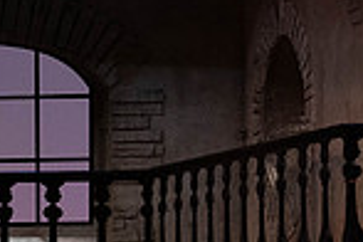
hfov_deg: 5.2
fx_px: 4013
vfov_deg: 3.4
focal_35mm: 398
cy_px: 325
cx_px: 104
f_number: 8
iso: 3200
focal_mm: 101
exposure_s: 1/250
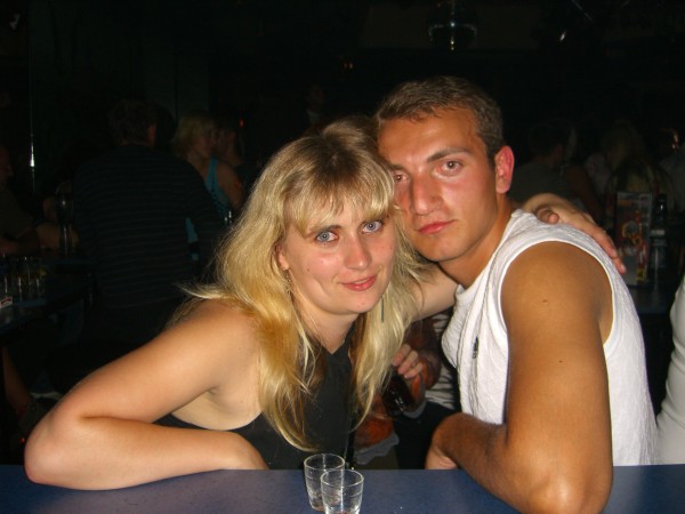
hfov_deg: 49.0
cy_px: 257
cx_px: 342
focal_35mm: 38
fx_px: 752
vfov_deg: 37.7
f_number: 2.8
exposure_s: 1/60
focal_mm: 7.9
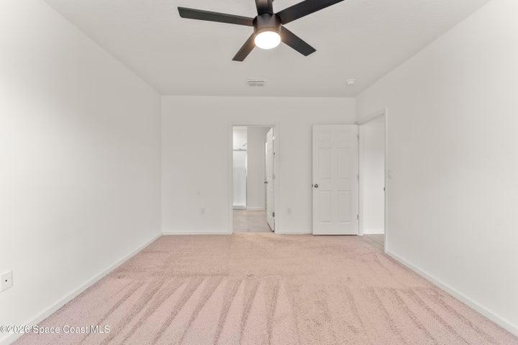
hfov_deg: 104.3
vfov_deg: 81.2
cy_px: 172
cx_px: 259
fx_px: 201
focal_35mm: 14
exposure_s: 1/8
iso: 400
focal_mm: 14
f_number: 5.6
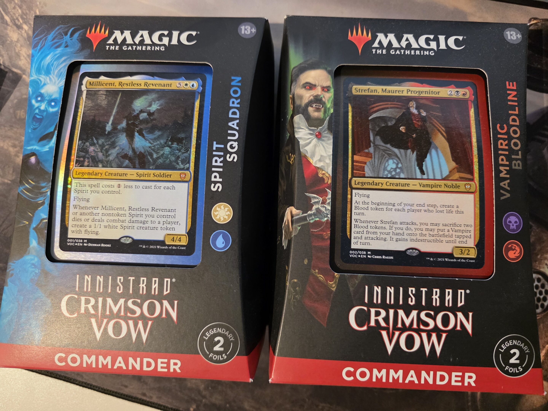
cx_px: 274
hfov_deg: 73.9
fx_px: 364
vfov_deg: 58.9
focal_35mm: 23
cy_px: 206
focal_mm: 6.3
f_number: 1.7
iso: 800
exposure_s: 1/100
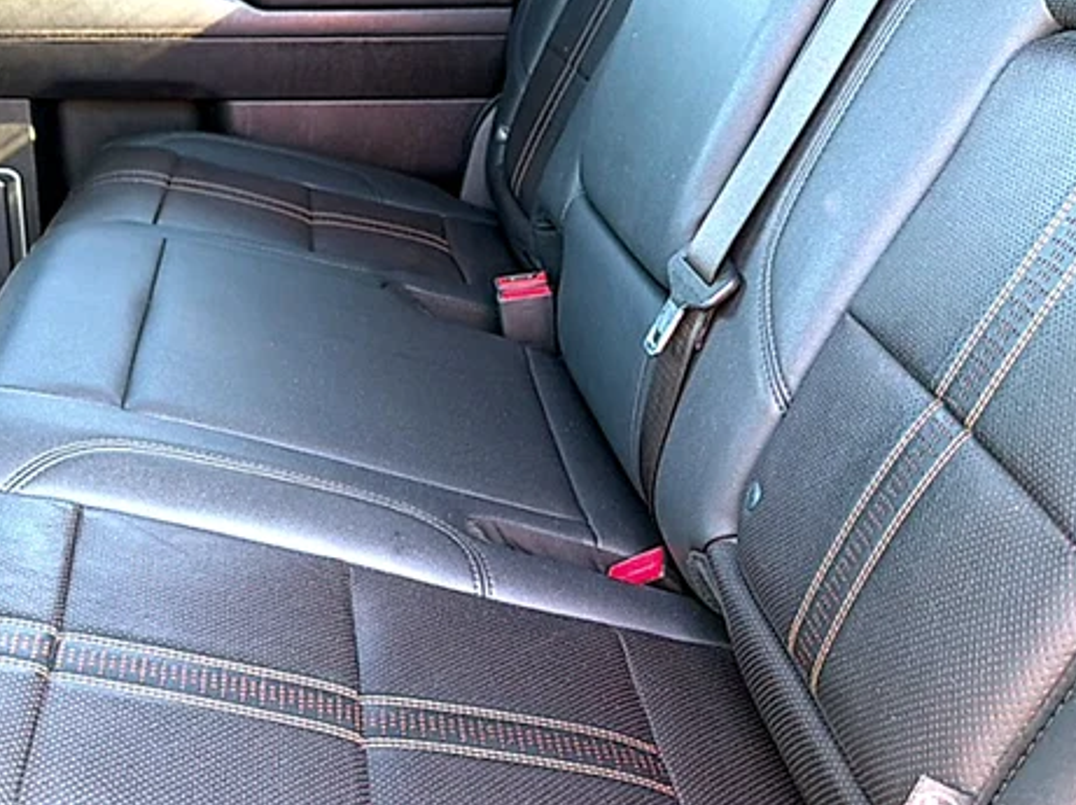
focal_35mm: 38
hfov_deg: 47.5
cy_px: 402
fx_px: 1180
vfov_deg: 37.7
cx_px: 294
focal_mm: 6.76
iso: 200
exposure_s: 1/77
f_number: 1.78
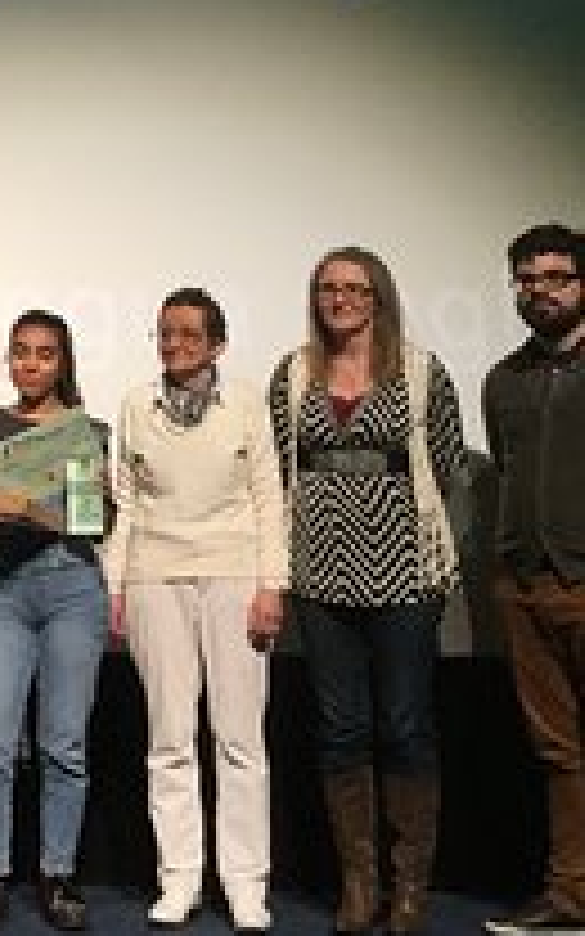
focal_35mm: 81
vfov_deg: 25.4
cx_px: -274
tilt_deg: +4.8
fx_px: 2066
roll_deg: -1.4
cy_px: 306
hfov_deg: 15.0
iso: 50
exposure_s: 1/33
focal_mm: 3.3
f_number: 2.4
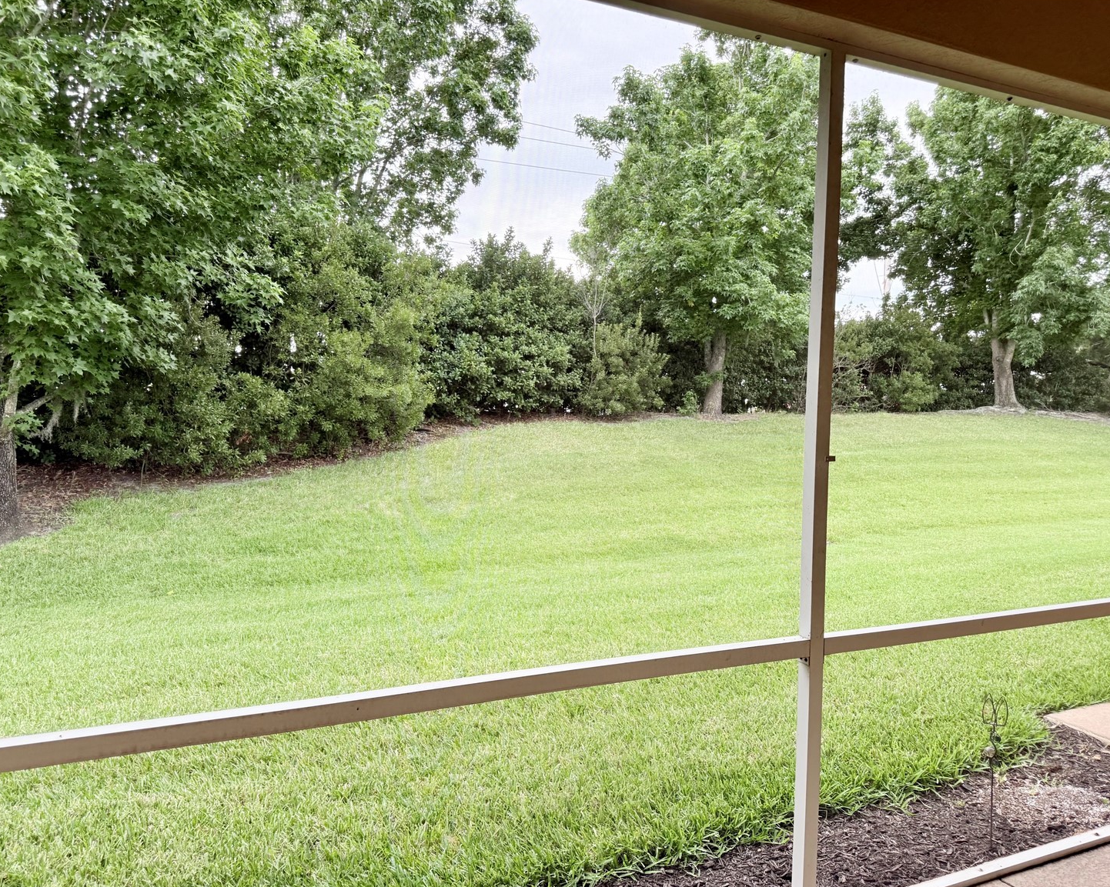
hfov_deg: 66.0
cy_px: 455
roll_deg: -1.0
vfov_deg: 54.9
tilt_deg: -1.5
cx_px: 571
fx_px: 854
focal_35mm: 26
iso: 160
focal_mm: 6.76
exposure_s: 1/237
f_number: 1.78
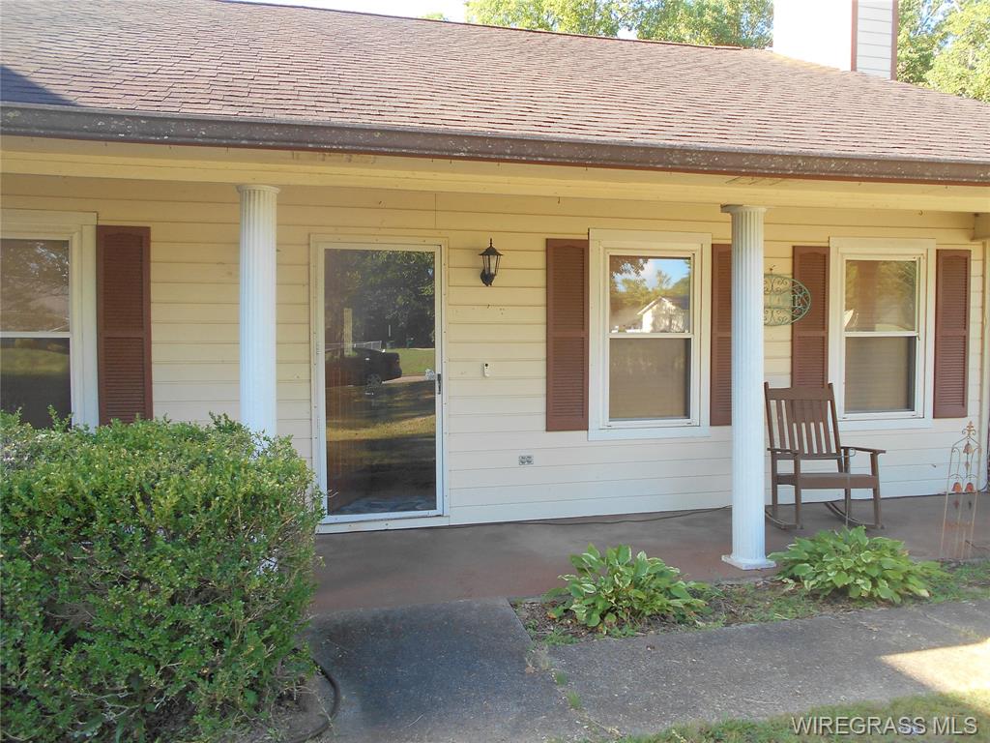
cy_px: 372
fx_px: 744
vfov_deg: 53.1
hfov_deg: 67.3
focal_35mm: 26
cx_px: 495
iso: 80
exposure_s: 1/100
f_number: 3.2
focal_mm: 4.6
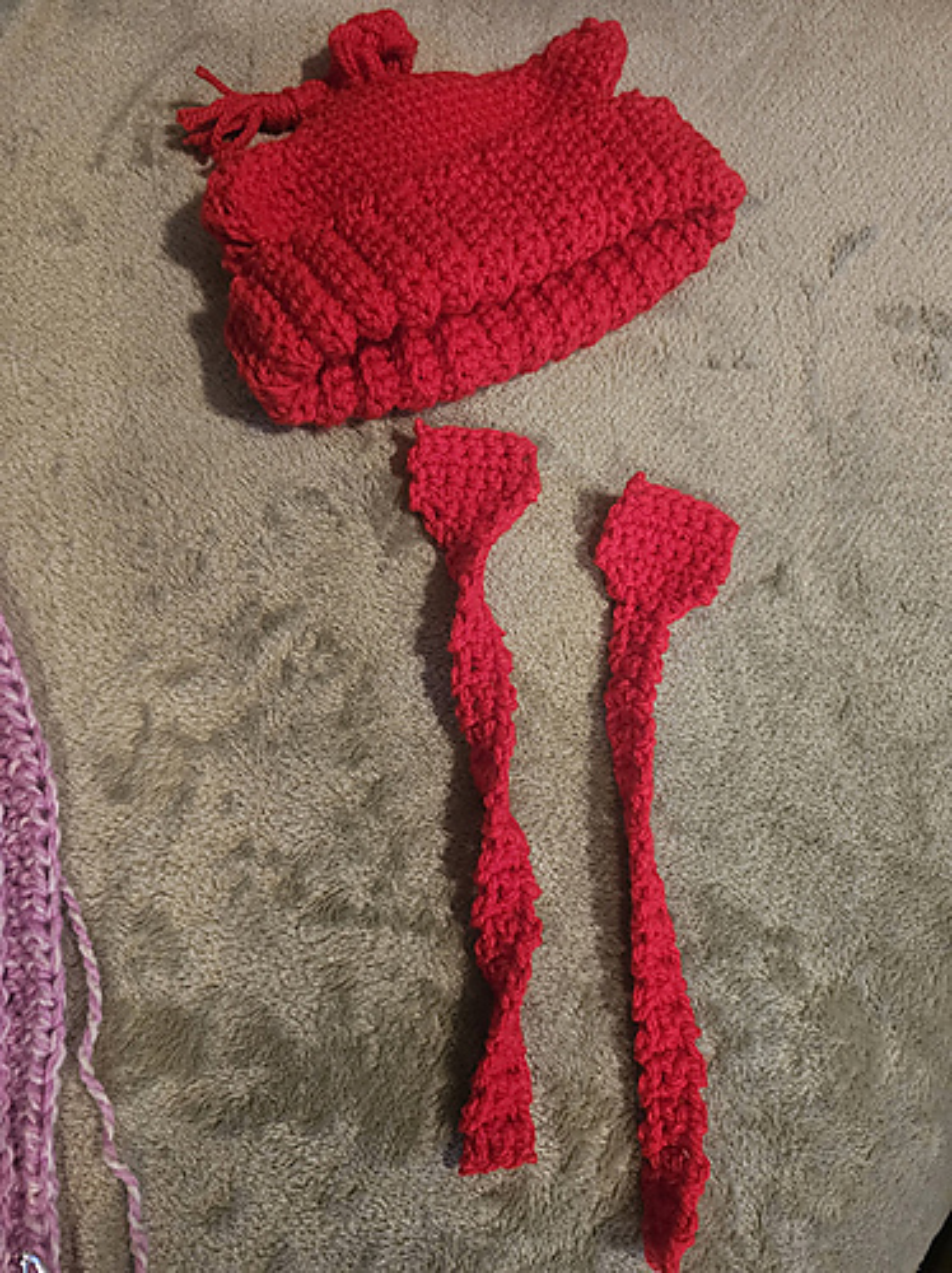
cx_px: 476
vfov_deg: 74.0
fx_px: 845
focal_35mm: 23
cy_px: 636
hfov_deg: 58.8
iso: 640
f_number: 1.7
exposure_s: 1/34.6
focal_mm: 6.3
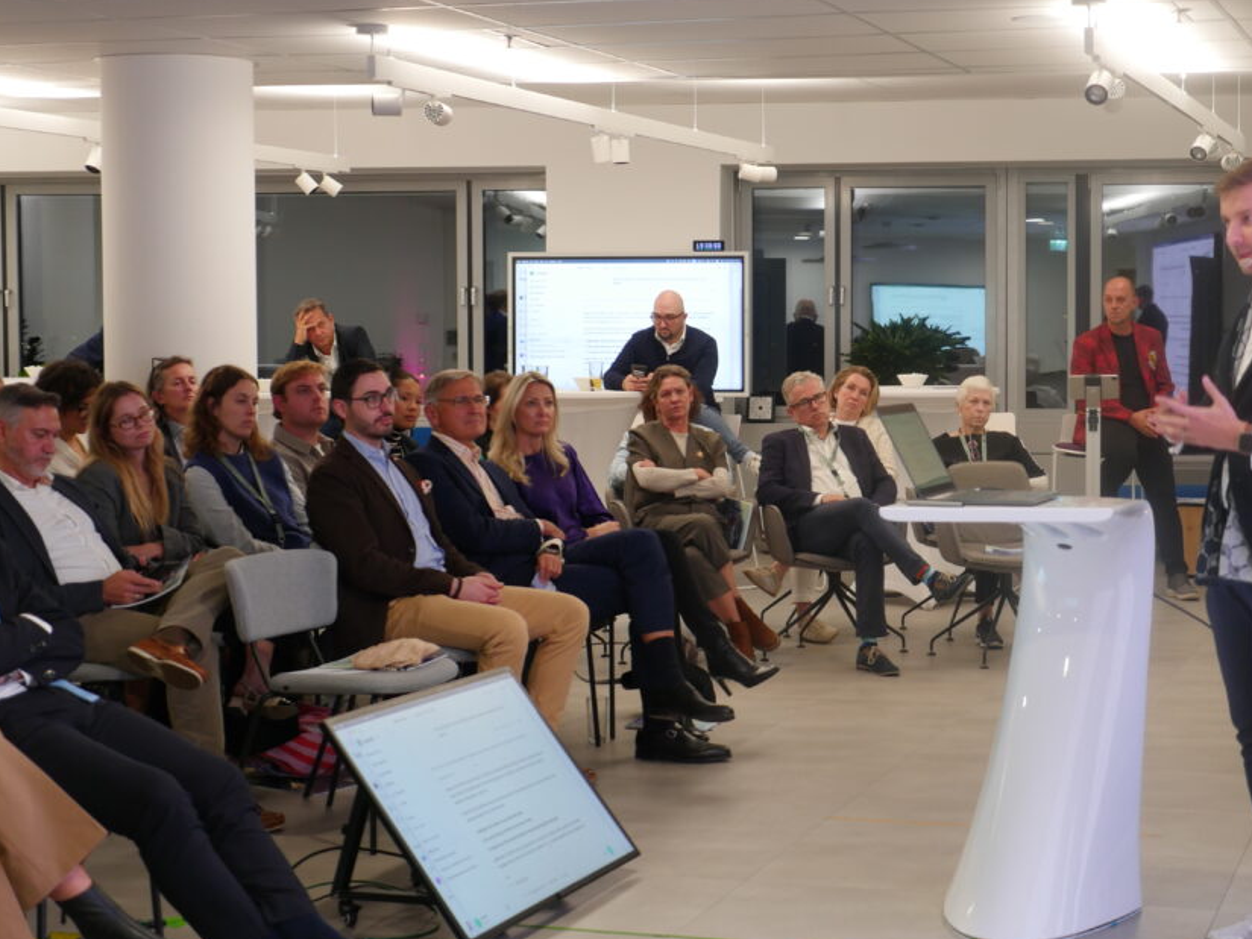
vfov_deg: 21.9
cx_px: 771
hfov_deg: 28.9
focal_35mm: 67
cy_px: 416
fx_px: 2424
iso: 400
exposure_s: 1/60
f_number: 2.8
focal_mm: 27
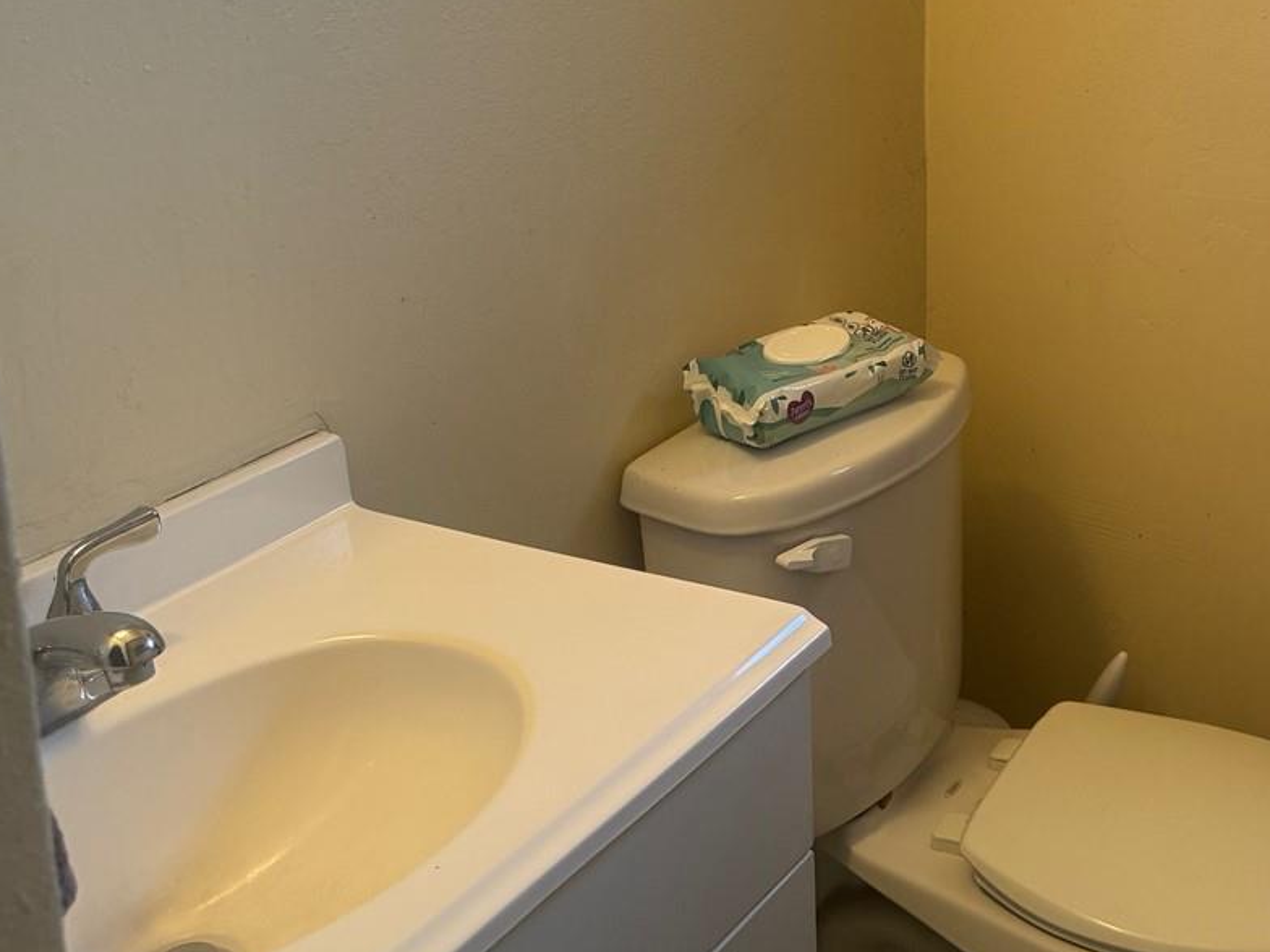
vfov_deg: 29.0
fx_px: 1798
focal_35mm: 49
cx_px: 1063
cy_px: 176
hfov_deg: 37.2
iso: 200
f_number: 1.78
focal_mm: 6.76
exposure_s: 1/60
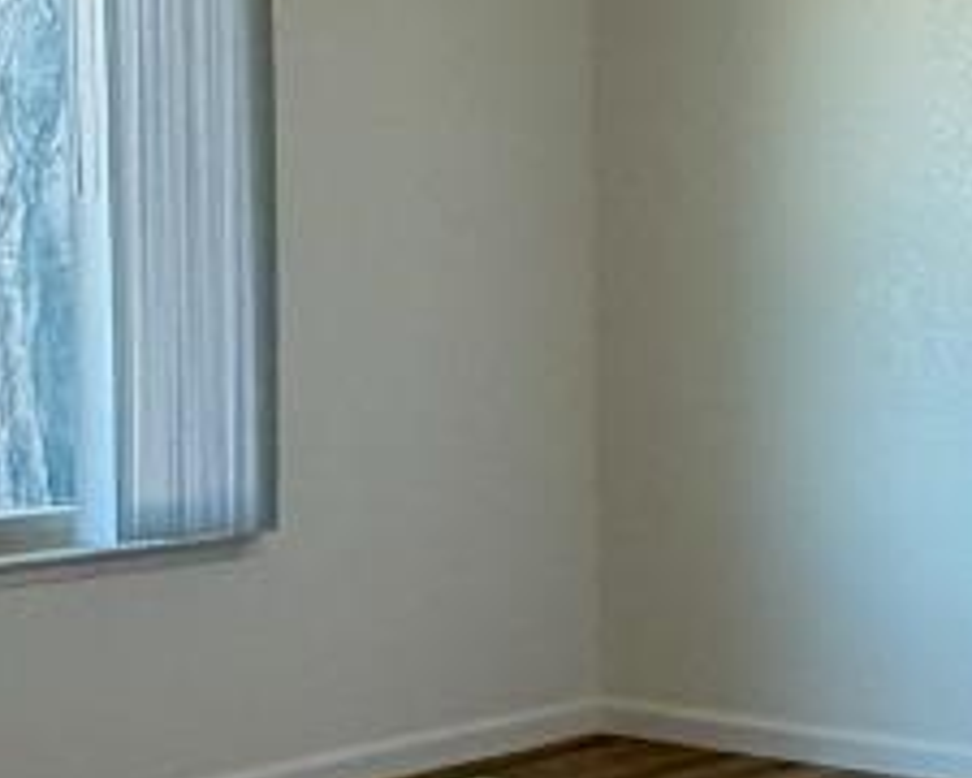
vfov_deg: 16.9
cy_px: 421
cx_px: 1331
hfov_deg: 19.1
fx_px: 2618
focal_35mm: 91
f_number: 2.2
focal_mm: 2.22
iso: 125
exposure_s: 1/120
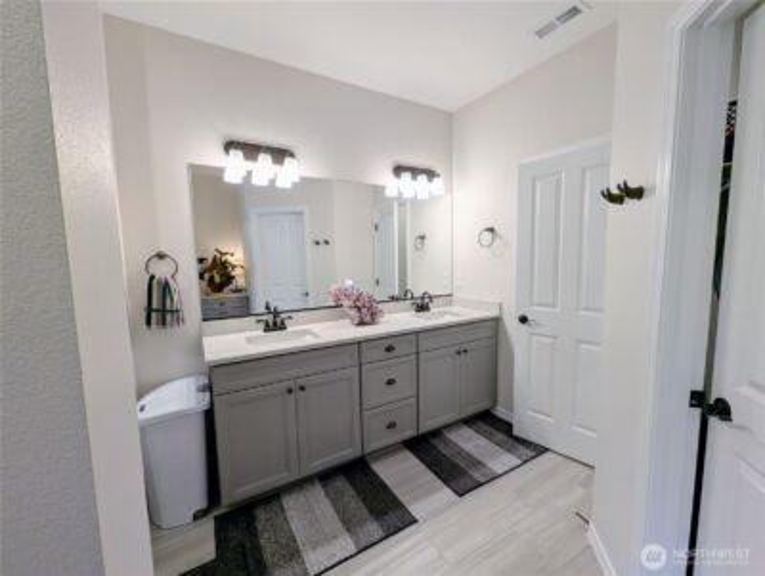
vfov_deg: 90.0
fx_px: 288
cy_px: 288
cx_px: 382
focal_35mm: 13
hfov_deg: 106.1
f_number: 2.2
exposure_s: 1/120
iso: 98
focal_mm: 1.95
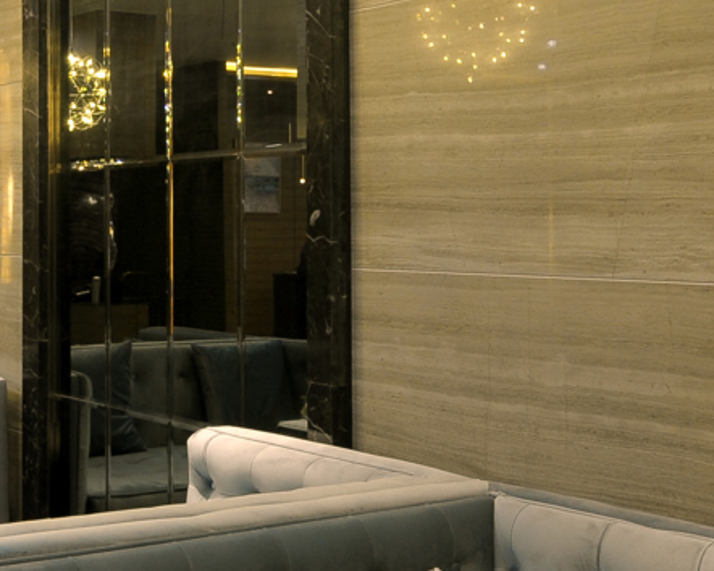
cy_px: 189
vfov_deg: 24.5
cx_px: 7
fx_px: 1307
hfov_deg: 28.7
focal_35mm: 62
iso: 200
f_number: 6.3
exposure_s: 1/3
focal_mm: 11
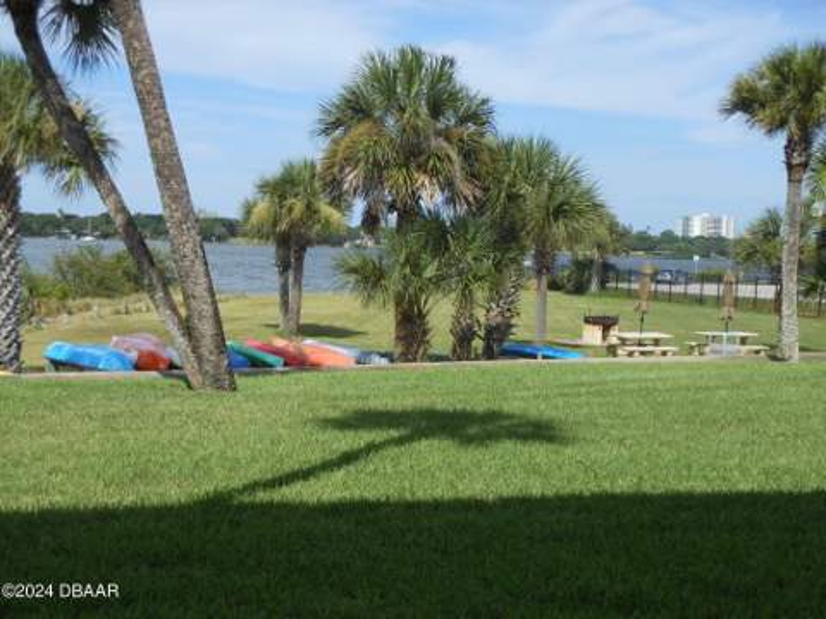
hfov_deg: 38.2
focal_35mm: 50
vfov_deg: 29.1
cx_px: 413
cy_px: 310
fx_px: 1193
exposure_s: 1/800
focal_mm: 8.9
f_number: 4
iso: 80
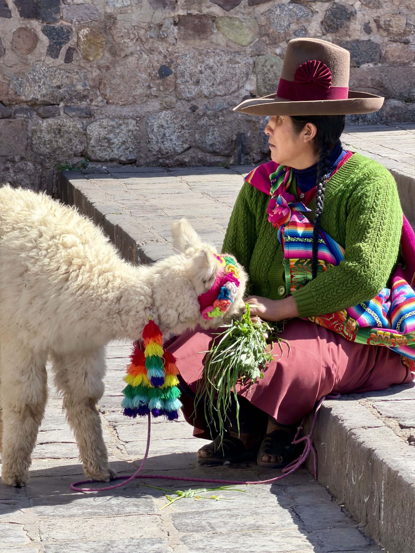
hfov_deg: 7.4
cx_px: 208
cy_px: 276
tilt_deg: -4.3
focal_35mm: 200
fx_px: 3197
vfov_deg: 9.9
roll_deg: -0.1
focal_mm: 16.89
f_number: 2.8
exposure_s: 1/353
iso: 50
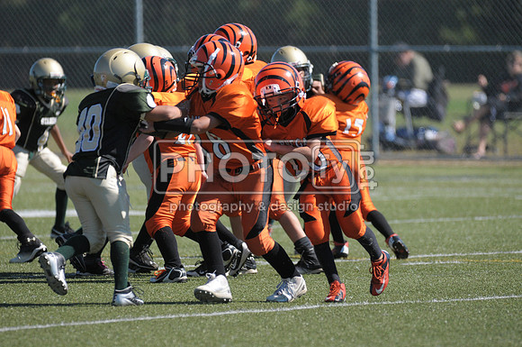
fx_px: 6516
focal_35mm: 450
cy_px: 174
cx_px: 261
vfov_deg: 3.0
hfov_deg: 4.6
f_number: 4
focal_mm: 300
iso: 640
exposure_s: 1/3200
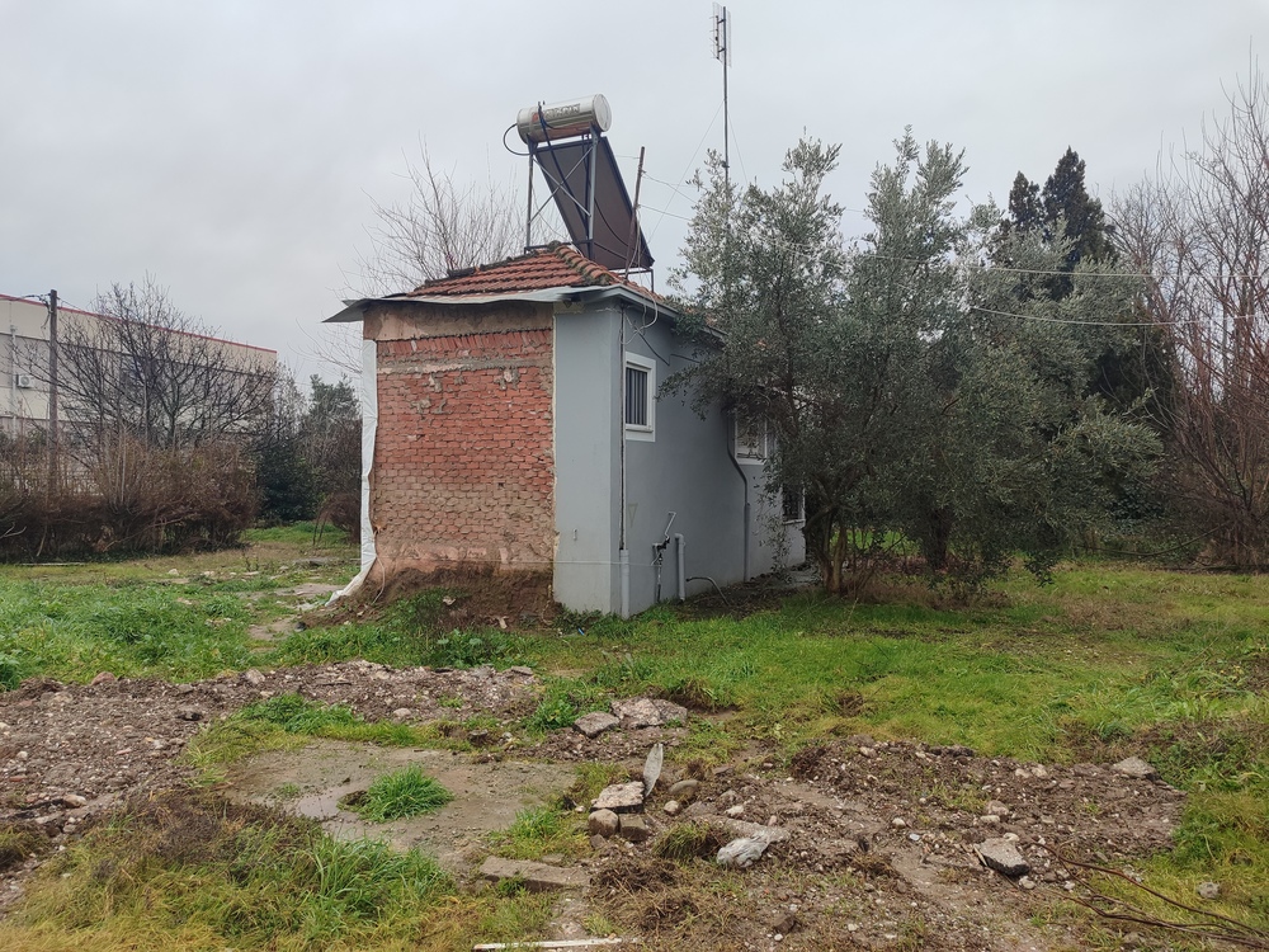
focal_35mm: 25
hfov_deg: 69.4
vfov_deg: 54.9
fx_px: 916
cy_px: 476
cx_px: 634
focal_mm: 5.95
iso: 50
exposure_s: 1/250
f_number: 1.89
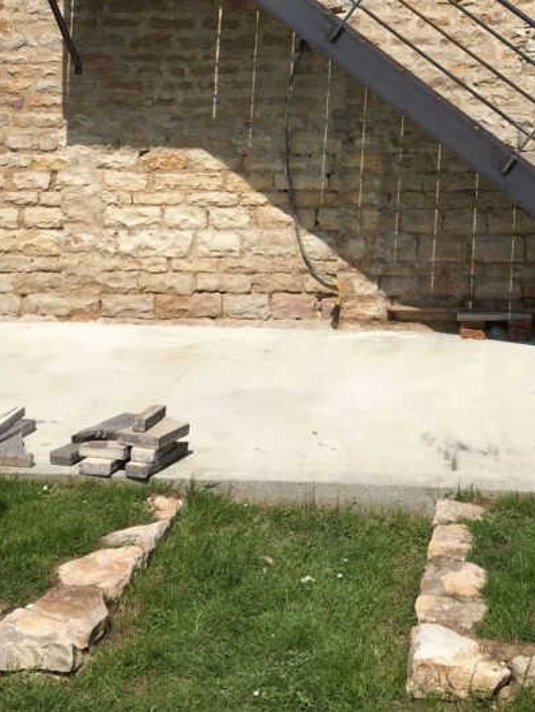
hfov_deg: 25.9
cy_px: 52
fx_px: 1153
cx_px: 371
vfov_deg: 32.4
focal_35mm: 56
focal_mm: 4.15
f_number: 2.2
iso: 25
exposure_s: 1/3077
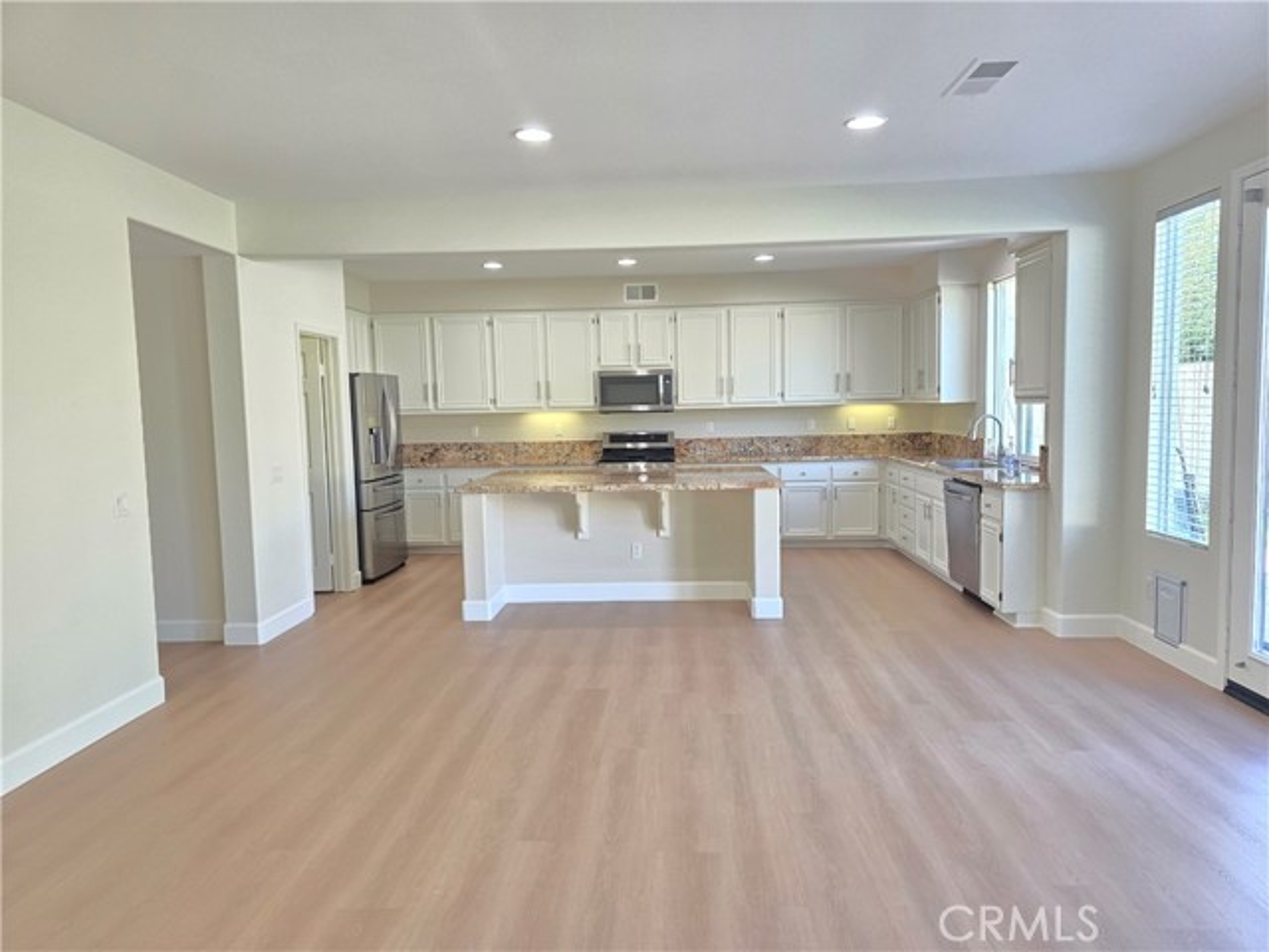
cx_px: 634
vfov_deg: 58.9
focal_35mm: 23
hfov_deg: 73.9
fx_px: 843
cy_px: 476
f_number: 1.7
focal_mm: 6.3
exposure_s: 1/120
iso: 125
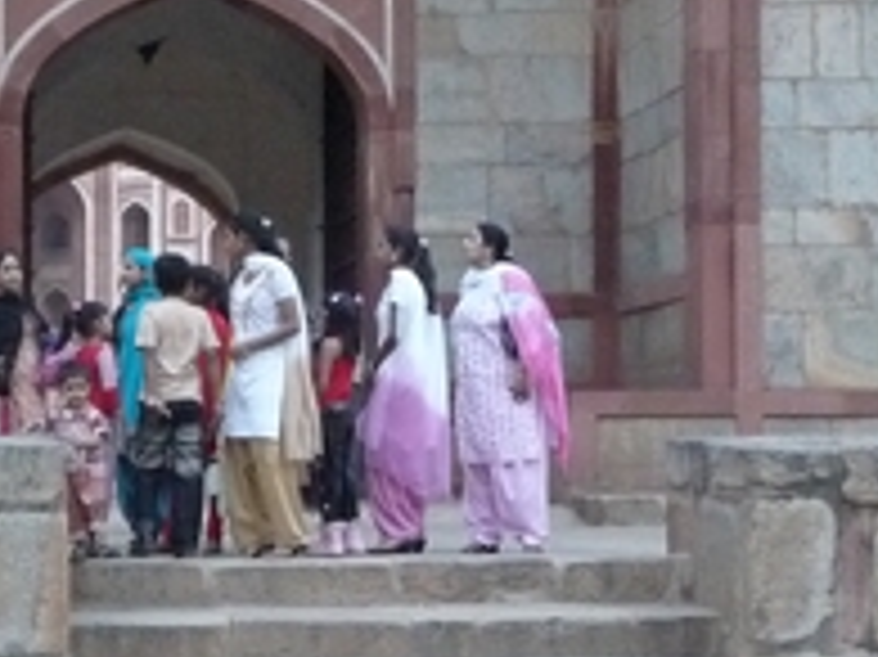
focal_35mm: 111
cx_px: 279
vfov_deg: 13.3
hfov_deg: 17.7
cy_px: 500
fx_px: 2814
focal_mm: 5.3
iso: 500
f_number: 3.5
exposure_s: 1/30
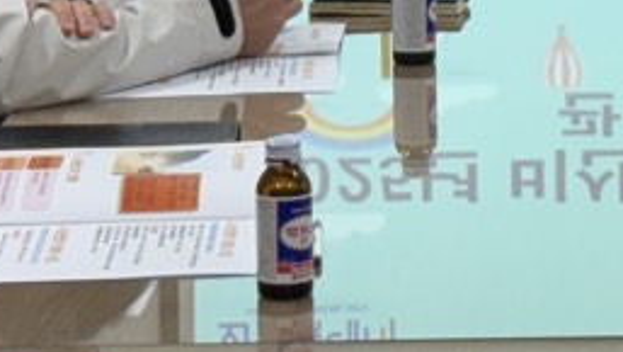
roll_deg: +0.2
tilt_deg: -5.2
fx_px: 4298
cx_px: 778
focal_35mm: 260
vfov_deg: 4.6
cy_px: -313
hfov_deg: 8.2
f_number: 1.78
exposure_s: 1/120
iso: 80
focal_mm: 6.76
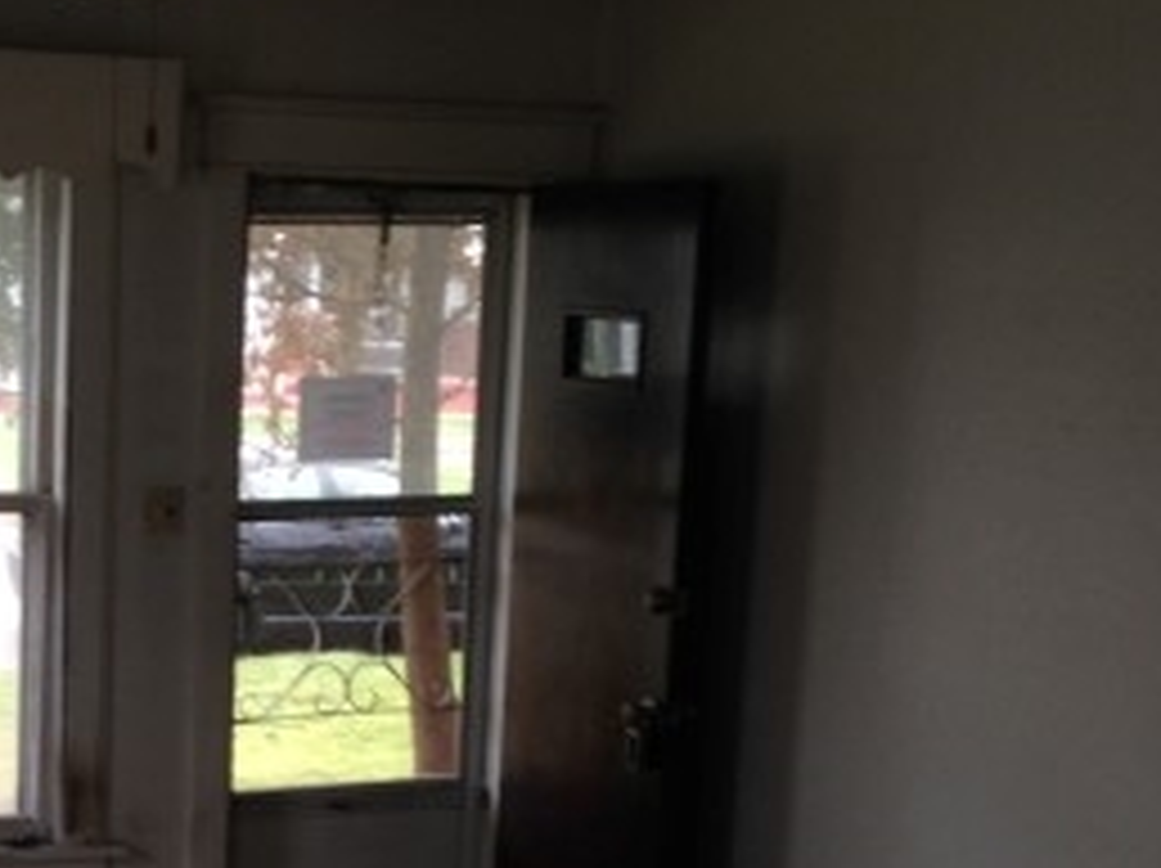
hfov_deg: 23.1
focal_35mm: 82
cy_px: 738
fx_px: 2748
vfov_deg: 17.8
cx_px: 50
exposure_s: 1/27
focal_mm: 4.12
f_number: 2.4
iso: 50
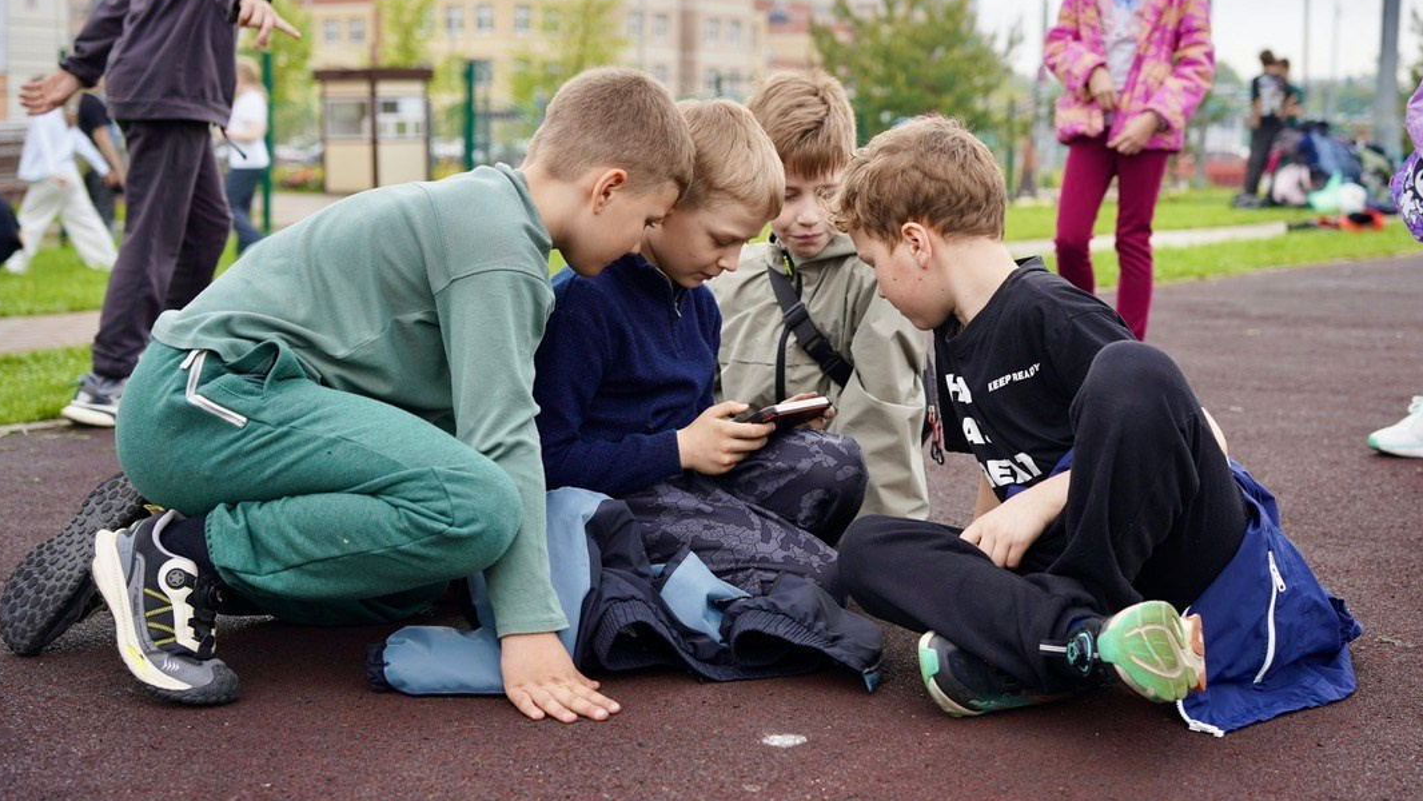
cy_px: 335
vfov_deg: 24.5
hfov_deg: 42.3
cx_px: 718
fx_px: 1840
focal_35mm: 49
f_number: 3.5
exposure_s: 1/400
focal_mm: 45.7
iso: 100
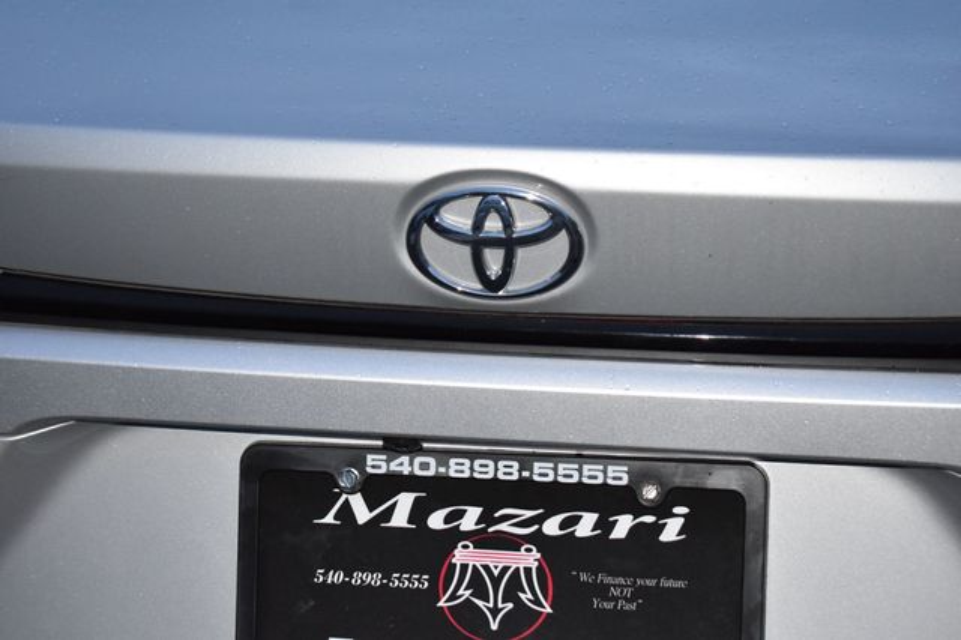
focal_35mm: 82
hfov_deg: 24.6
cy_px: 320
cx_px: 480
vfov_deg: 16.5
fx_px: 2201
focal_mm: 55
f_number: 5.6
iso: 1800
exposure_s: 1/60
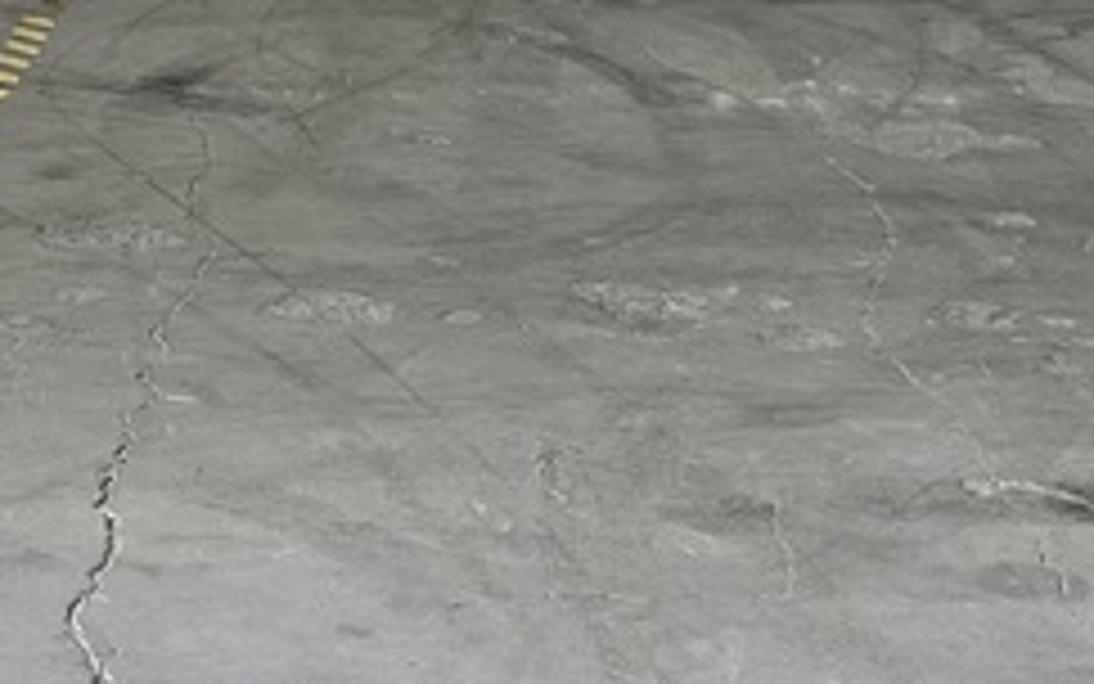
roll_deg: -1.3
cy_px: -243
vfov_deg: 11.3
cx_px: 266
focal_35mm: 113
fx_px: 3370
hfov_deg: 18.3
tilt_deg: -6.8
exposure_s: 1/120
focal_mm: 6.86
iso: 125
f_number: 1.78
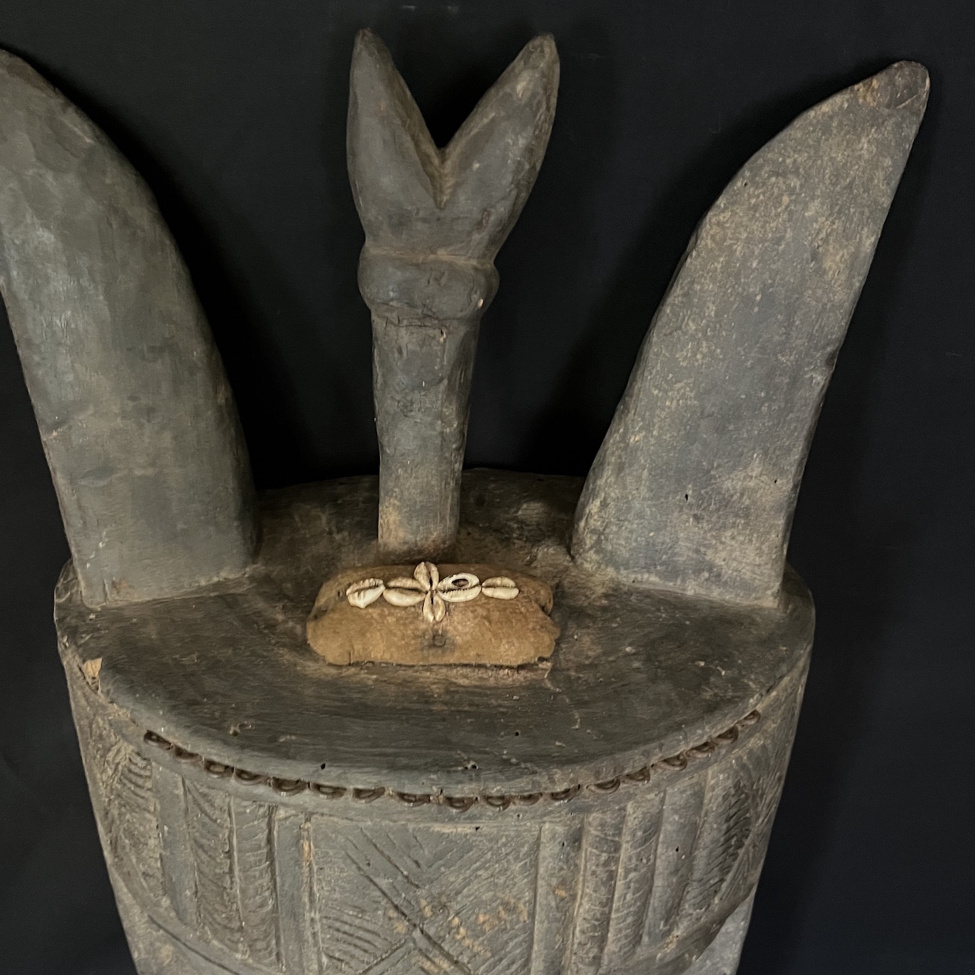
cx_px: 434
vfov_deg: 46.9
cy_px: 598
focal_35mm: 35
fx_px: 1115
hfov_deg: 47.1
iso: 1000
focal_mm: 5.1
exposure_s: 1/30
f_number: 1.6
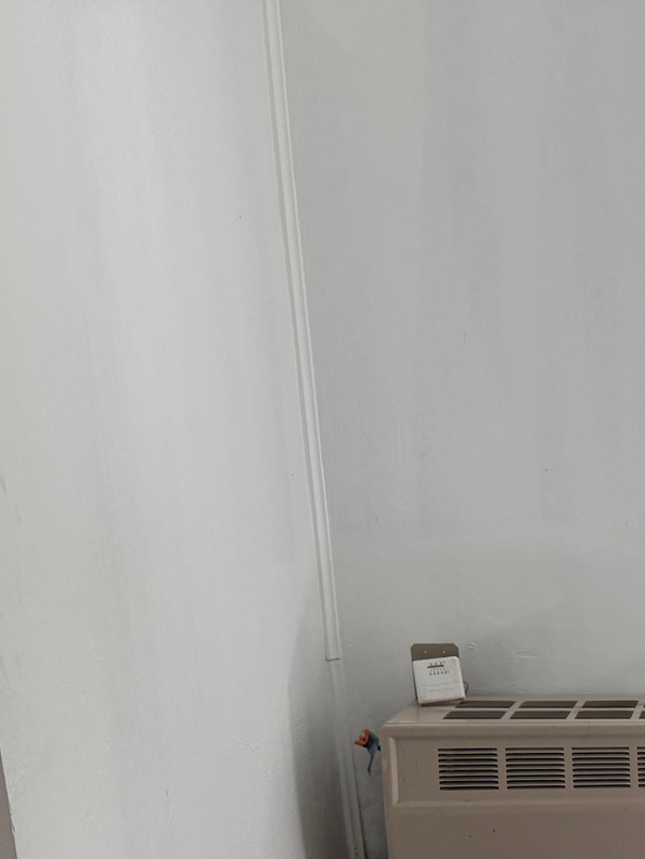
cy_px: 823
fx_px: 1540
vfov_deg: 29.5
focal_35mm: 62
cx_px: 1001
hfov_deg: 20.0
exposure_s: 1/240
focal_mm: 6.76
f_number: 1.78
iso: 125
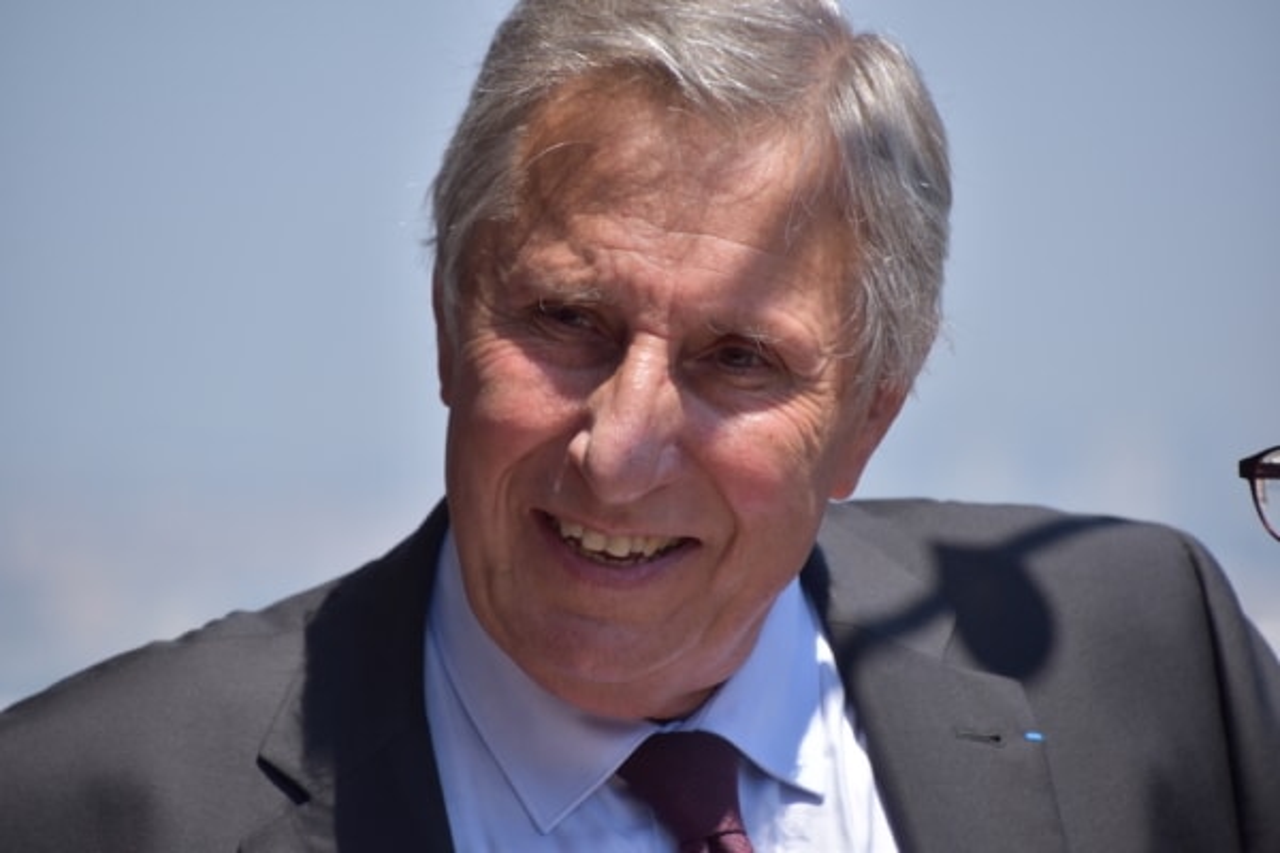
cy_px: 426
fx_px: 12799
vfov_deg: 3.8
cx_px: 640
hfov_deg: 5.7
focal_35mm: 360
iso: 220
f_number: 6.3
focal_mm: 240
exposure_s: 1/1000
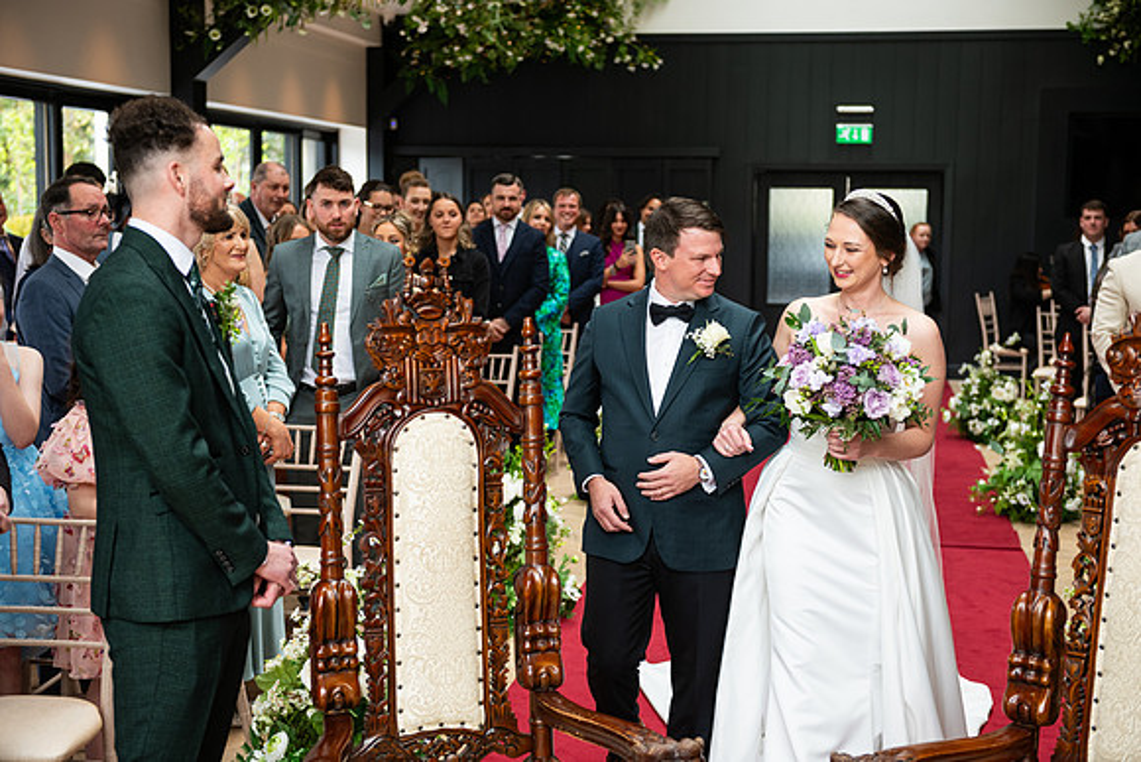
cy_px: 381
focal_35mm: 52
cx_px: 570
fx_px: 1648
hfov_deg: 38.2
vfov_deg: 26.0
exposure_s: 1/200
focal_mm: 52
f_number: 3.5
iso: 400
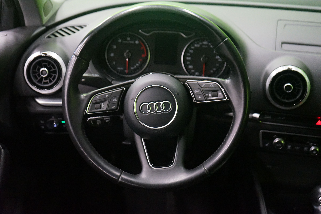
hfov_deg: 38.2
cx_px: 160
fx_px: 464
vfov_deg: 26.0
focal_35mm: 52
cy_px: 107
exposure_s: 1/20
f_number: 5
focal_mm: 52
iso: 6400
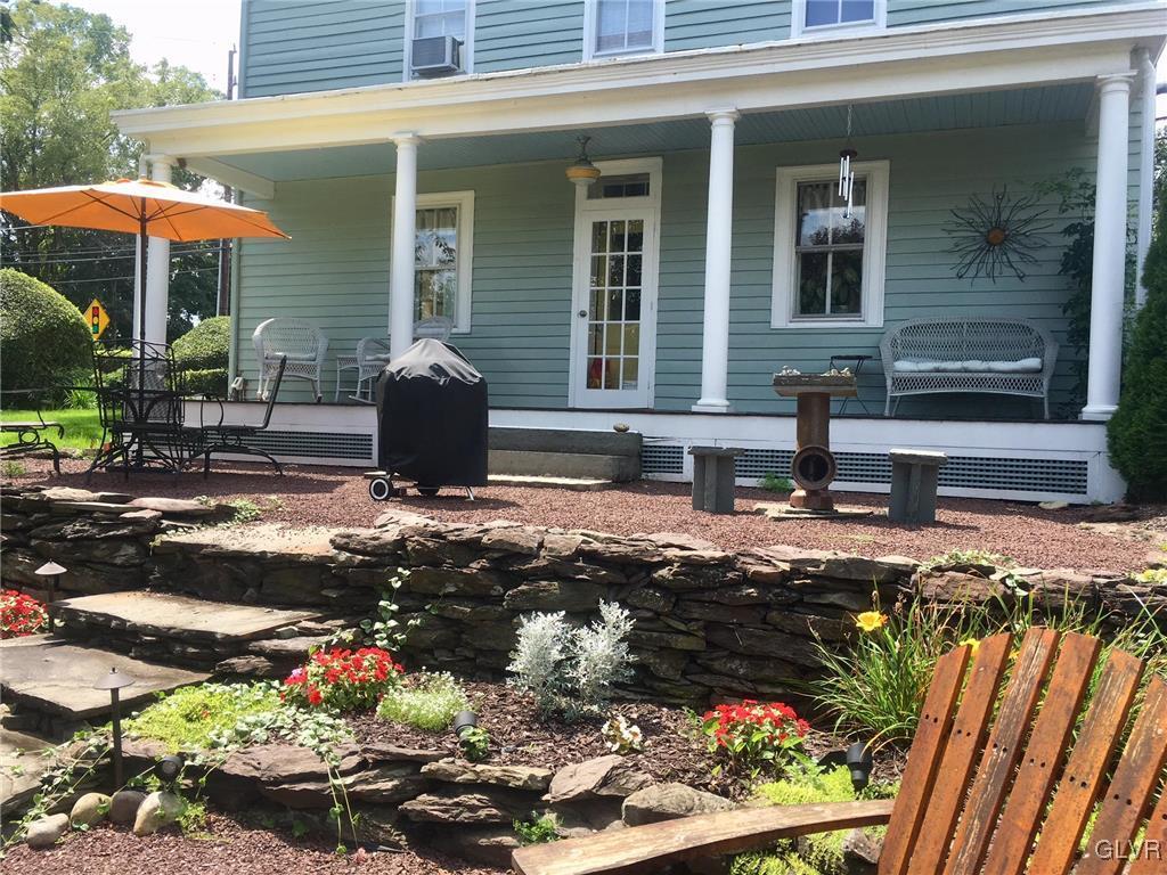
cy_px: 438
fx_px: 978
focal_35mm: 29
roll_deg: -1.5
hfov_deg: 61.7
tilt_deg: -0.2
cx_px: 584
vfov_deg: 48.2
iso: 25
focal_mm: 4.15
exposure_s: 1/680
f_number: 2.2
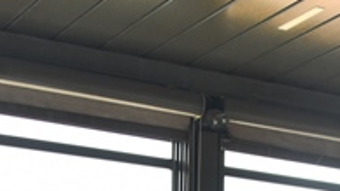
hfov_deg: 14.5
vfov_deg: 7.7
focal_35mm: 147
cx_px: 296
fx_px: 1325
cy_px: 463
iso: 500
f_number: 4
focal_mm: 34
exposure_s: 1/320
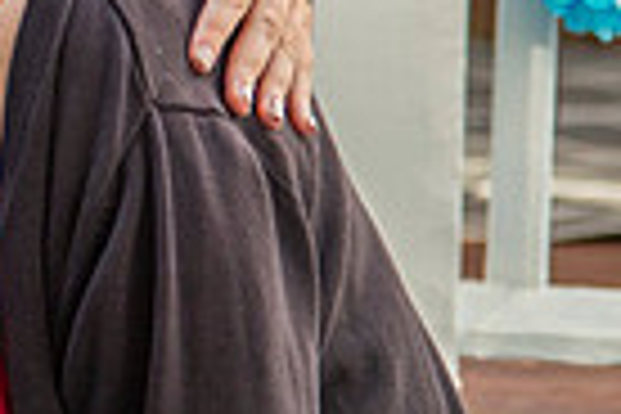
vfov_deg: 3.6
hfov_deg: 5.4
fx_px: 6572
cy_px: 16
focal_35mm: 381
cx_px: -295
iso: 250
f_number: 4
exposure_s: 1/500
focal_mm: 86
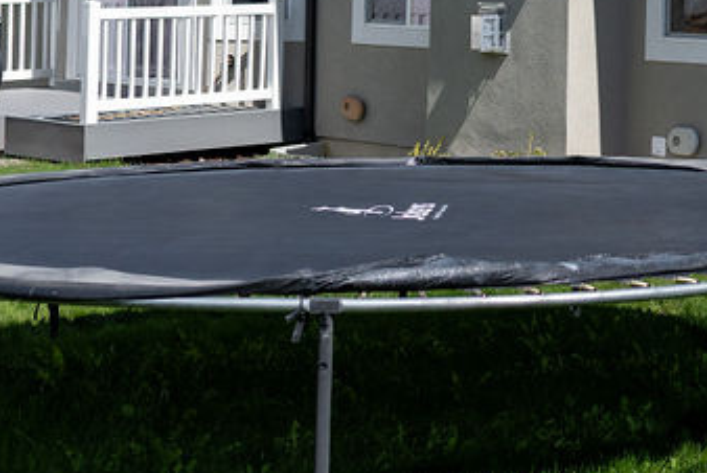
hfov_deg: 18.7
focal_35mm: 106
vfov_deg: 12.6
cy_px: -104
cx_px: 715
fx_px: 2083
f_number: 4.5
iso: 125
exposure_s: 1/1000
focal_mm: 35
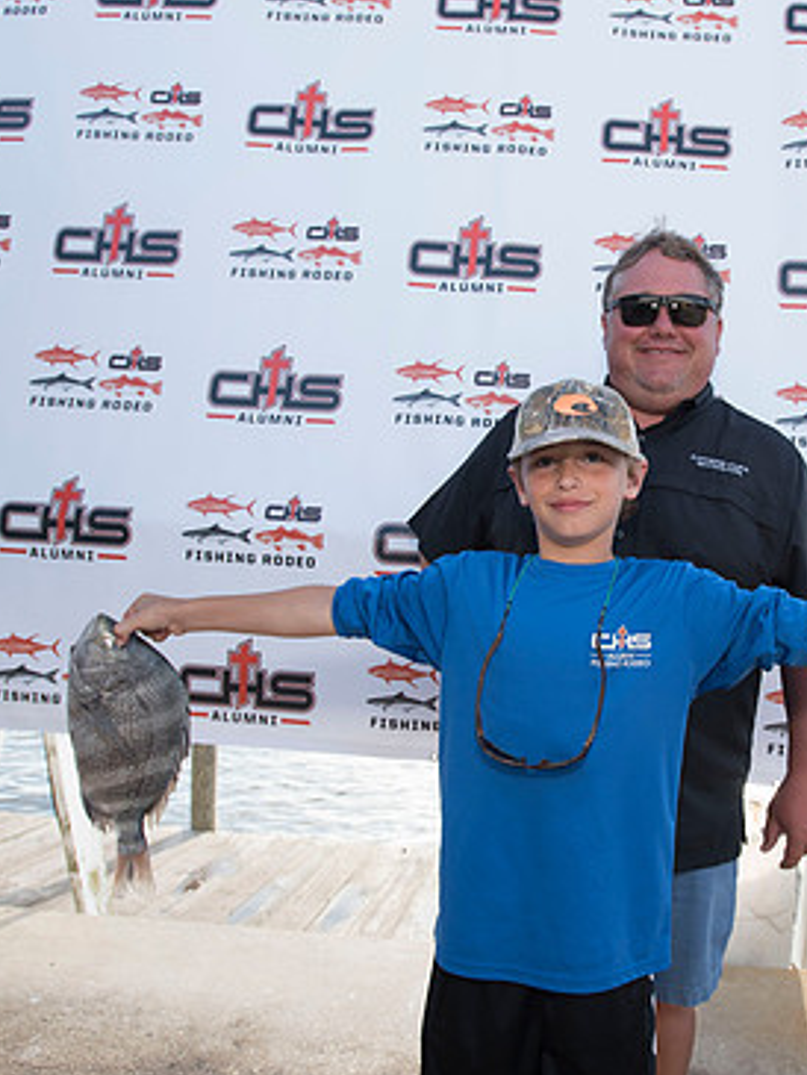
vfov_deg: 67.3
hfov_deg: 51.5
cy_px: 543
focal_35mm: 26
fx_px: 808
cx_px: 571
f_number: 4.5
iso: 250
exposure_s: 1/400
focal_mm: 17
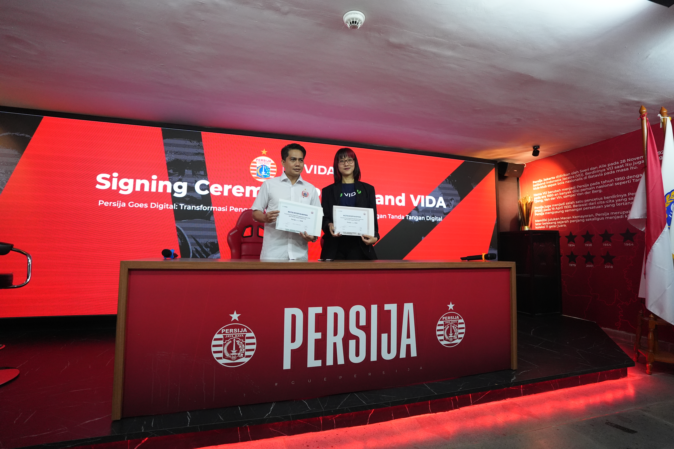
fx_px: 300
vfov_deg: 73.7
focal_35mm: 16
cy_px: 224
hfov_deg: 96.7
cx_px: 337
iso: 4000
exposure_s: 1/320
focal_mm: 16
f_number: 2.8
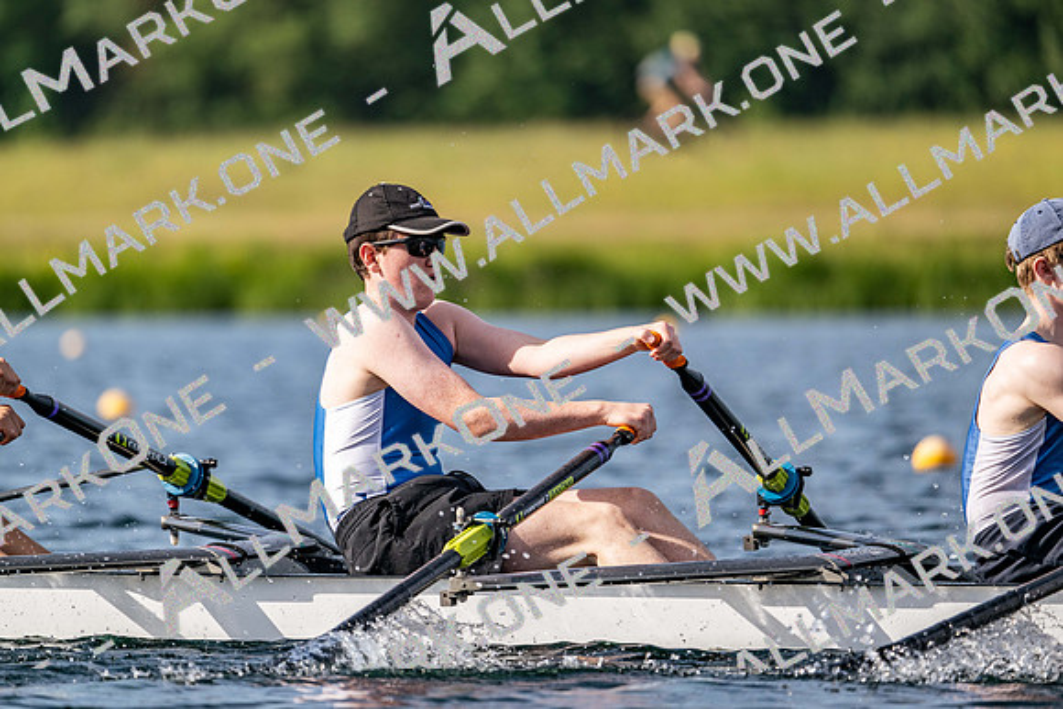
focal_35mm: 400
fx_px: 11813
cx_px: 532
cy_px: 354
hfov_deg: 5.2
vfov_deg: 3.4
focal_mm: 400
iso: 360
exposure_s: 1/2500
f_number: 4.5
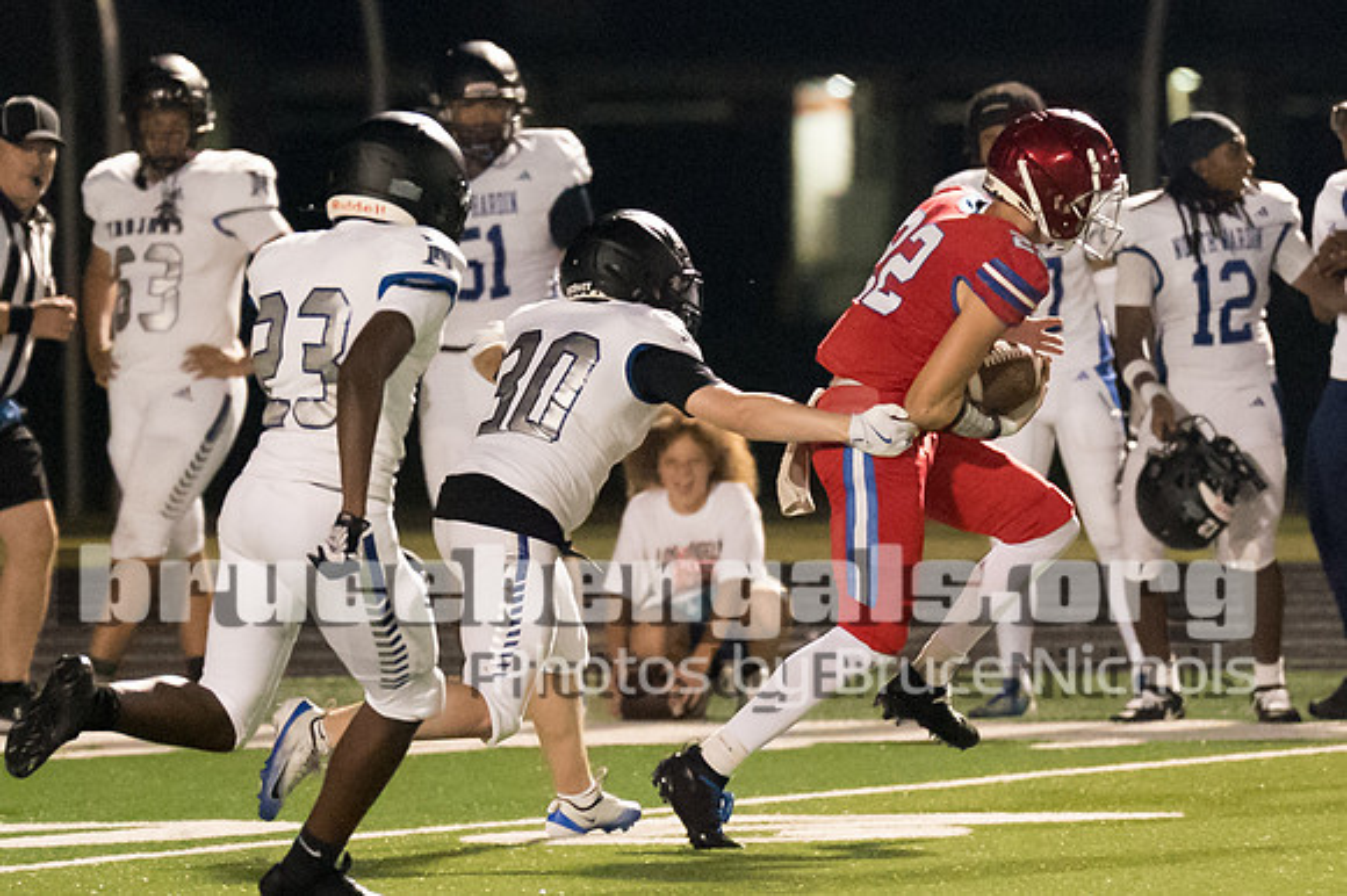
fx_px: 20970
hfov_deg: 3.7
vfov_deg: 2.4
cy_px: 381
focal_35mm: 561
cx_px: 917
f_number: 2.8
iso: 12800
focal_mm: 200
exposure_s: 1/1000
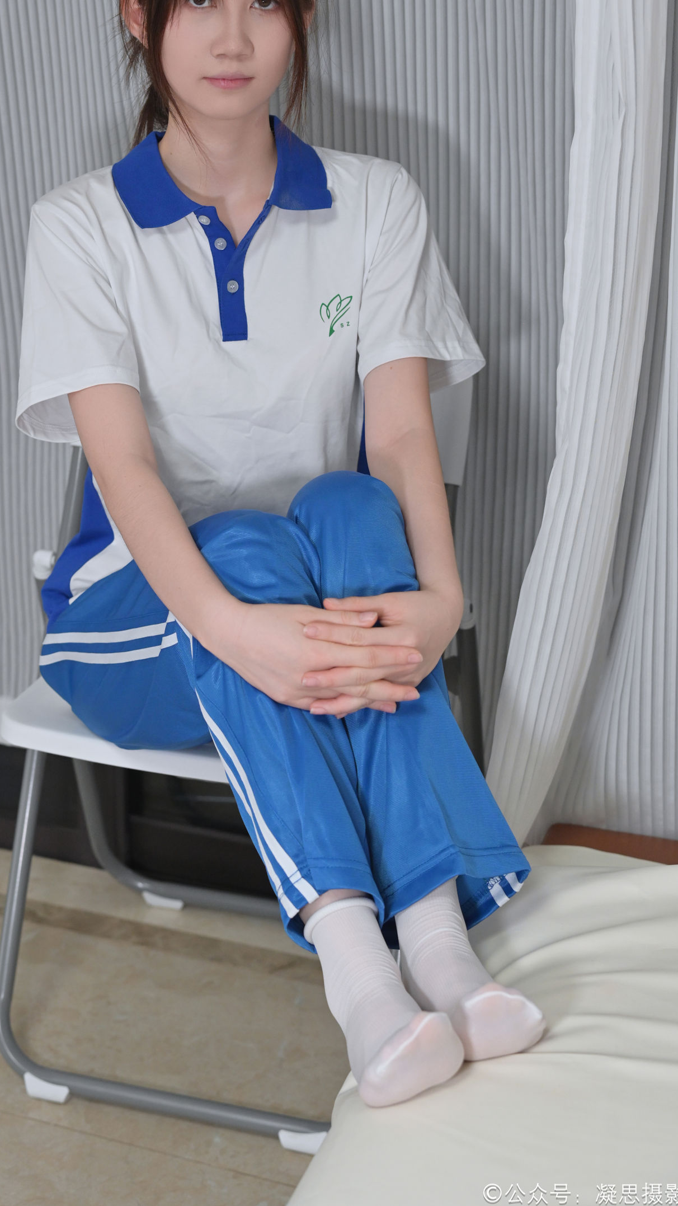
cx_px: 182
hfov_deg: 19.0
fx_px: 2014
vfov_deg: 33.2
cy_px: 451
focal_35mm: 63
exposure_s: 1/100
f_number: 3.5
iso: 1400
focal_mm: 48
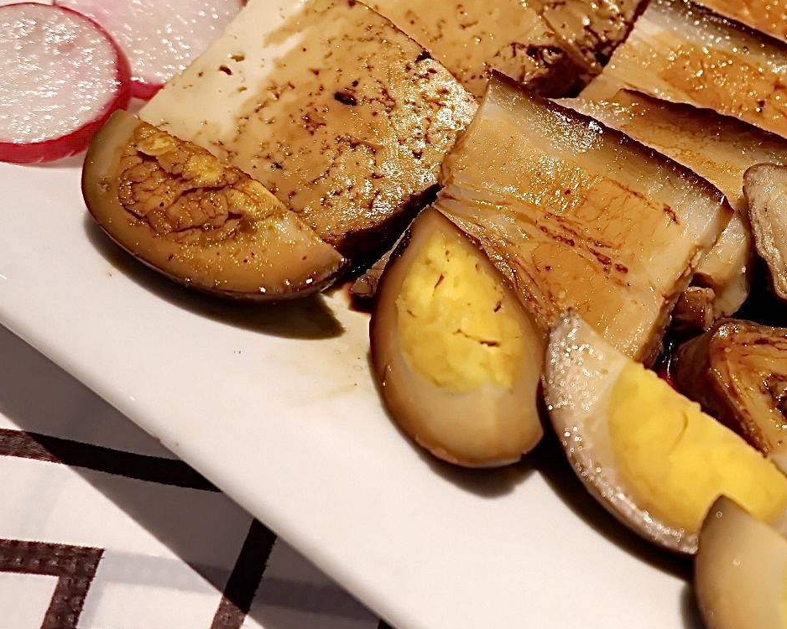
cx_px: 743
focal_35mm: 64
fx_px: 1490
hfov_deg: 28.2
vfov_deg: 23.7
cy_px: 212
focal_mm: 24.2
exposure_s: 1/50
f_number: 4.4
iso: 640
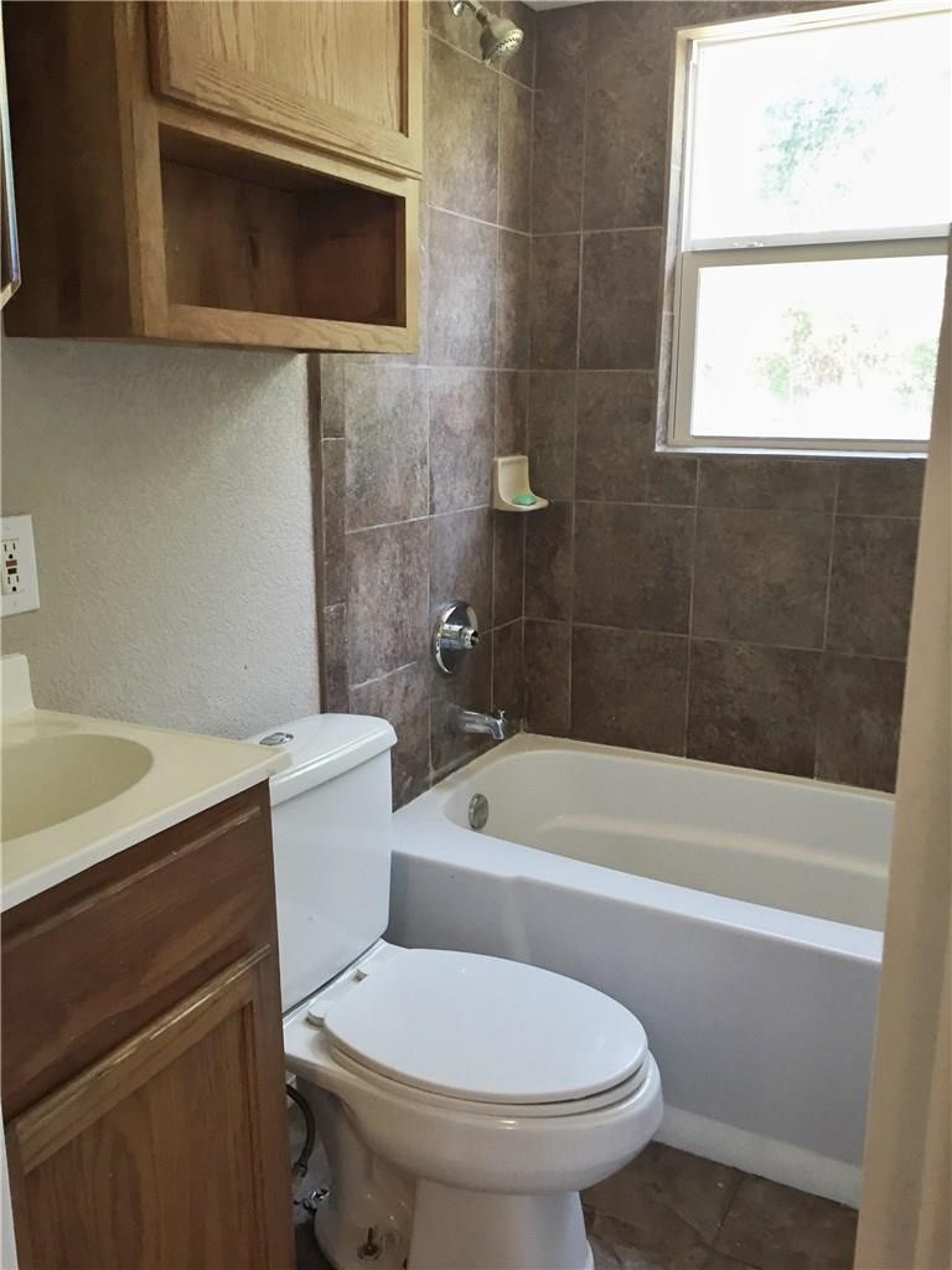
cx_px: 476
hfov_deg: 48.2
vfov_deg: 61.7
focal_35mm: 29
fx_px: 1063
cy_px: 635
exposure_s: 1/30
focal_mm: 4.15
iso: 100
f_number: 2.2
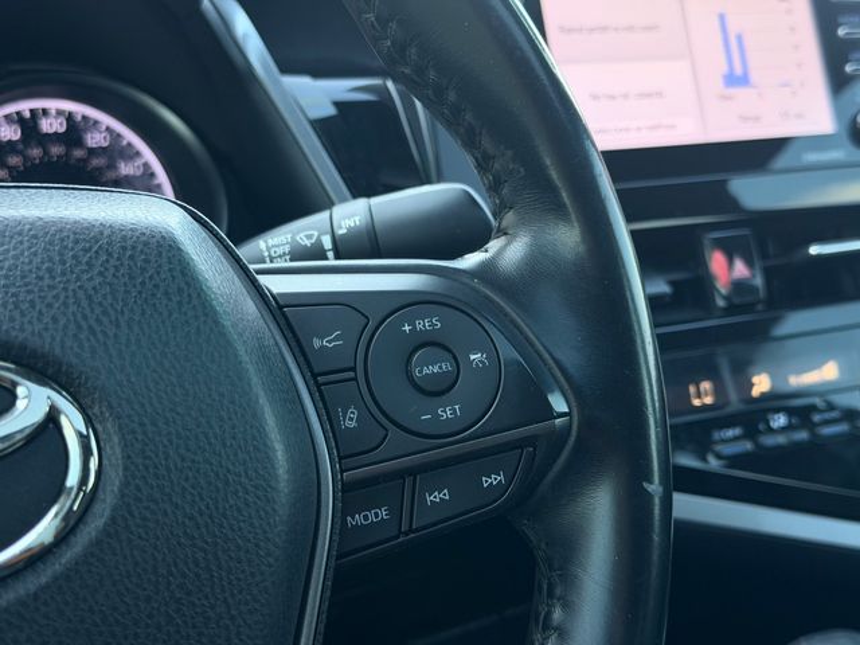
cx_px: 430
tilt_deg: -15.1
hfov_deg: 39.7
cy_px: 322
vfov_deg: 30.3
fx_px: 1193
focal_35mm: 48
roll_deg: +0.2
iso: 200
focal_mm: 6.76
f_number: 1.78
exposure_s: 1/79
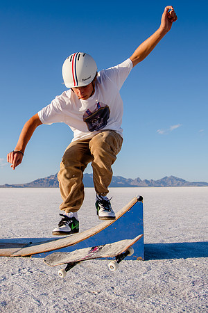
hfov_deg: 32.7
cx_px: 65
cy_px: 144
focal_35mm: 40
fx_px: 350
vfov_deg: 48.0
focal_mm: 24
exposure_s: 1/2000
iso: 200
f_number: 4
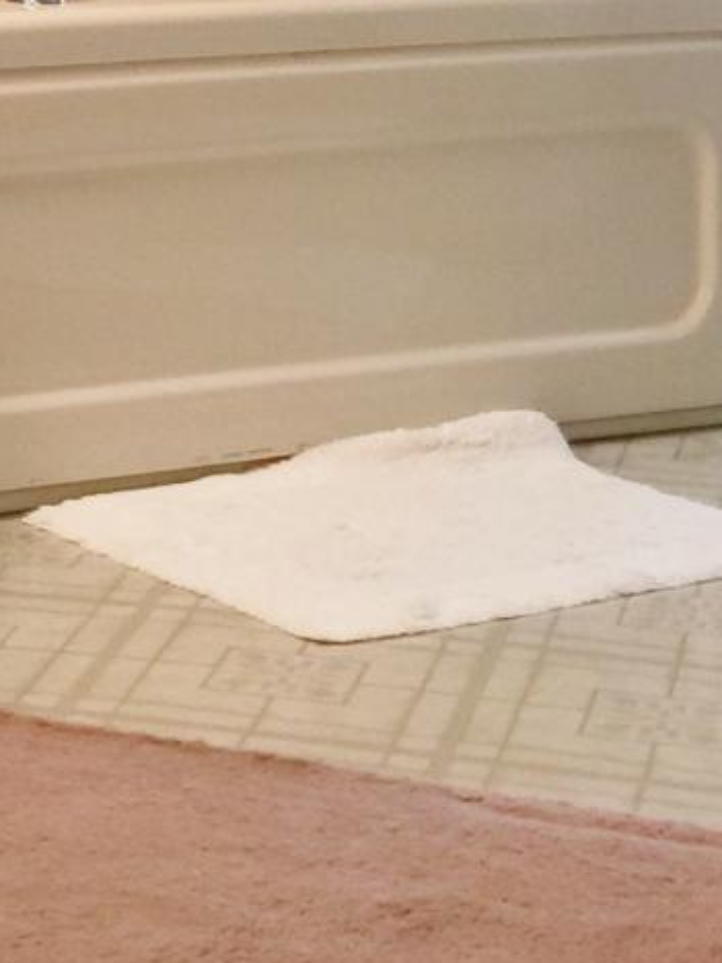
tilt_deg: +3.1
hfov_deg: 11.7
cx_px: -105
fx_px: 3448
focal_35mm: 124
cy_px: -461
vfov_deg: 14.8
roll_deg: -0.1
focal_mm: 4.15
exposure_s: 1/15
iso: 32
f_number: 2.2
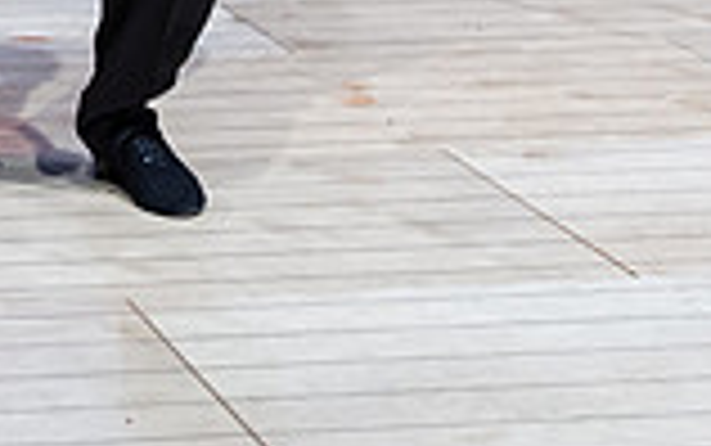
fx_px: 2947
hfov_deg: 13.0
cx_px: -383
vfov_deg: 8.2
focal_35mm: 152
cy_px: -452
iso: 3200
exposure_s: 1/400
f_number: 2.8
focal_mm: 35
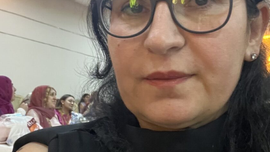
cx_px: 159
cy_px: 90
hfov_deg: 50.2
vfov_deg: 29.6
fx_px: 286
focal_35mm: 40
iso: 800
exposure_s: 1/25
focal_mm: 2.71
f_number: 2.2
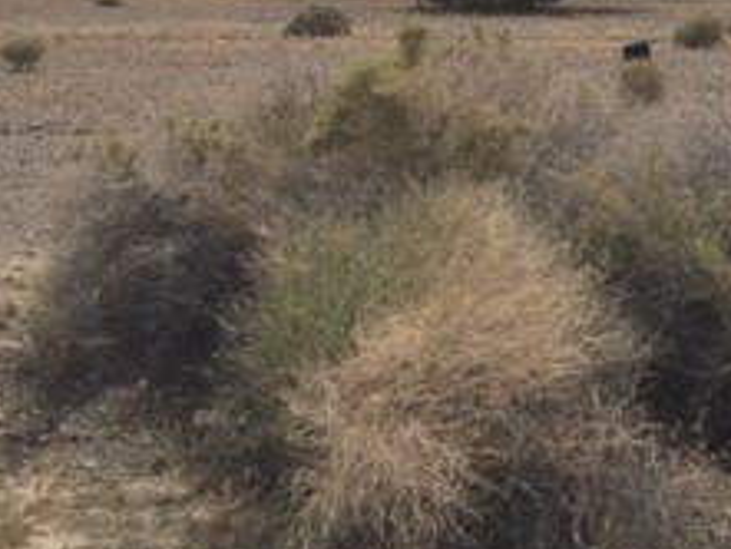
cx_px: 632
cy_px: -40
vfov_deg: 17.1
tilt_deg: -1.9
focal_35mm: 84
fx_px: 1775
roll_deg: -0.8
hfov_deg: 22.8
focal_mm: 4.15
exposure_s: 1/4950
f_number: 2.2
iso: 32
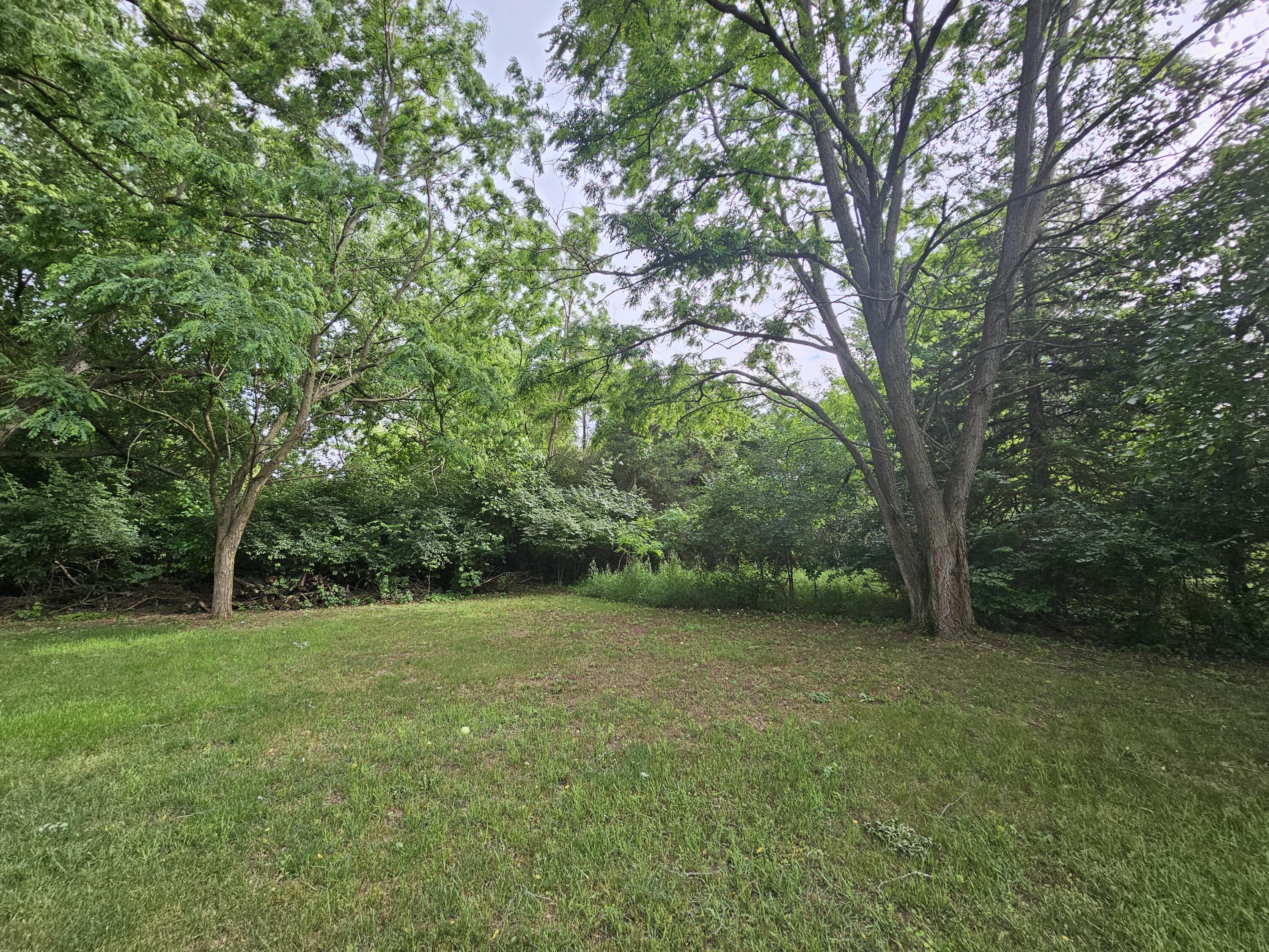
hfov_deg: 106.2
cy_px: 476
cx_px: 634
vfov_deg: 89.9
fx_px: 477
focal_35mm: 13
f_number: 2.2
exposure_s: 1/252
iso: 50
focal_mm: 2.2
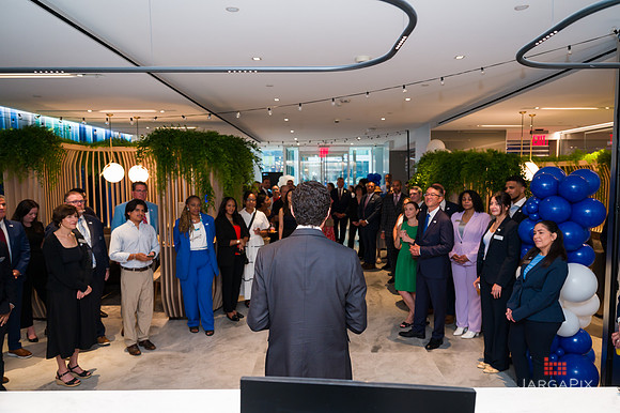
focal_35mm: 24
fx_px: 420
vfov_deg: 52.3
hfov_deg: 72.9
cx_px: 310
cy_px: 206
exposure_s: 1/200
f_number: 3.5
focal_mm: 24
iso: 640
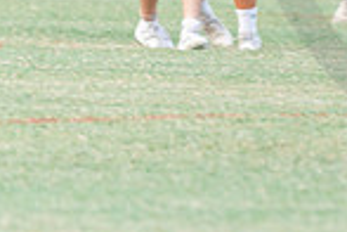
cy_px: -166
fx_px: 9667
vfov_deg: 1.4
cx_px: 597
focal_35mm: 1003
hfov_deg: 2.1
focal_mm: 200
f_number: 2.8
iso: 250
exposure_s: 1/160
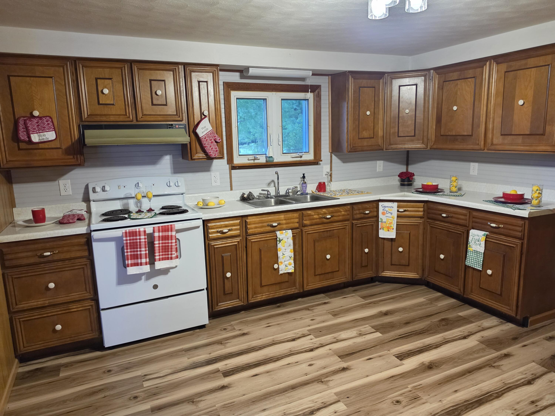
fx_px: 369
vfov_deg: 58.9
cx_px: 278
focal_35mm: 23
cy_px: 208
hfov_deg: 73.9
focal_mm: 6.5
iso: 800
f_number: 1.4
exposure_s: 1/120
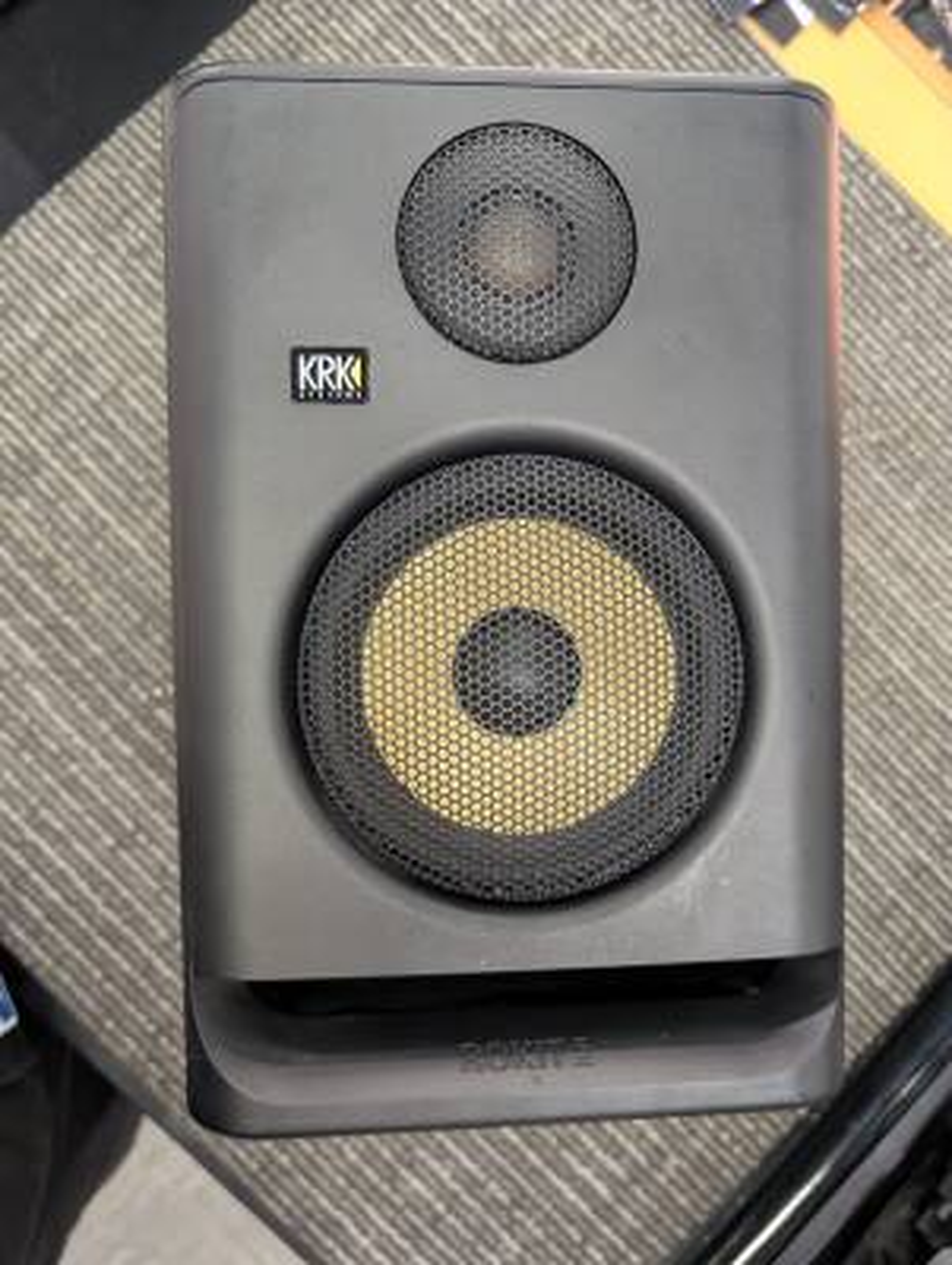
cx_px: 476
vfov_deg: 71.5
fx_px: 878
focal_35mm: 24
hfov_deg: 56.9
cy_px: 632
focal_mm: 6.9
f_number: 1.68
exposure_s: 1/120
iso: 1061
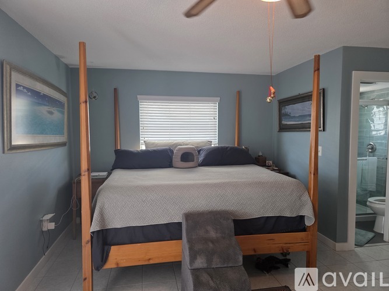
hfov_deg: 73.9
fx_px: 258
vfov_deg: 58.9
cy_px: 146
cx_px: 194
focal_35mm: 23
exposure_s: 1/120
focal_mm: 6.3
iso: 400
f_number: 1.7
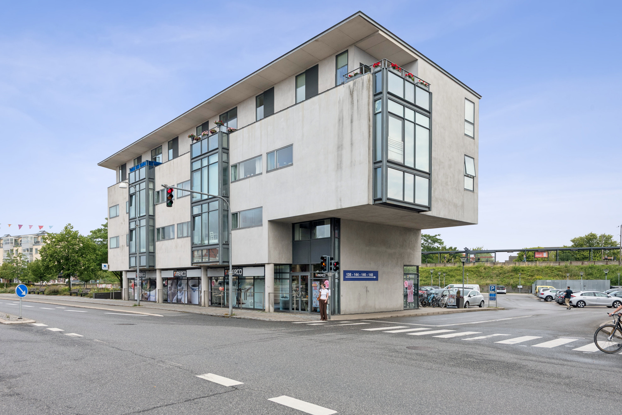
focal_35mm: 24
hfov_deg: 73.7
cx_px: 311
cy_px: 208
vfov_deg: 53.1
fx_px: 415
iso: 220
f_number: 13
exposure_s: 1/125
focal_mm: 24
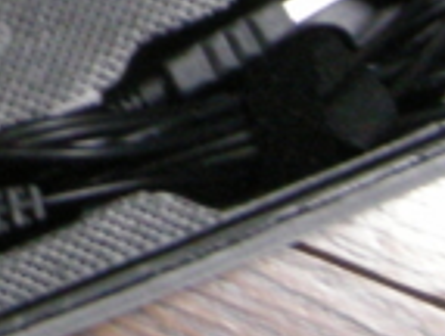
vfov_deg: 6.9
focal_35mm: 212
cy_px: -258
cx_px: -265
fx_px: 2732
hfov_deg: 9.0
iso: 257
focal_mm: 6.3
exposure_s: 1/8
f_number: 3.5
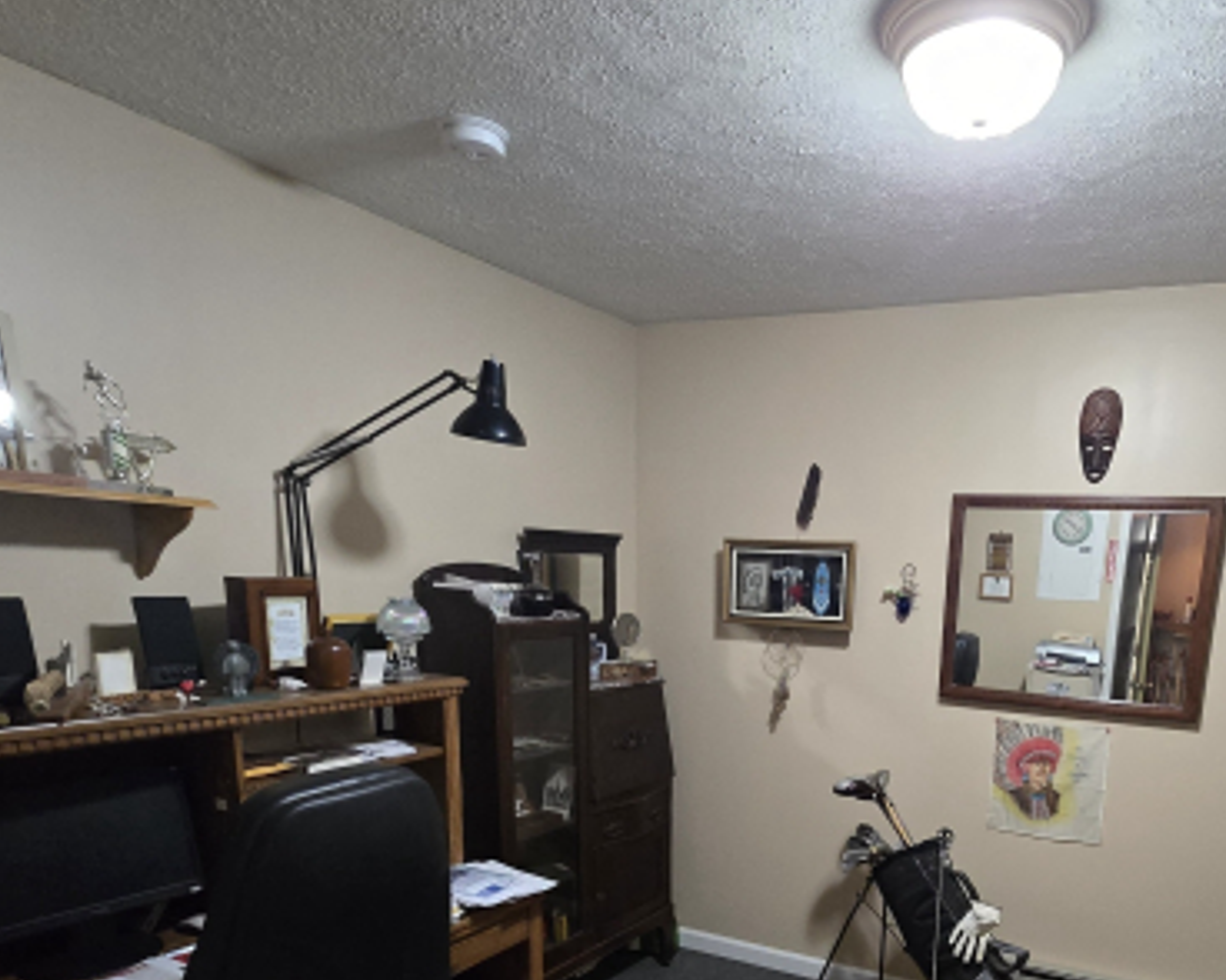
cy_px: 790
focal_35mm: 23
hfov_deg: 70.5
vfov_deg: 56.3
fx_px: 834
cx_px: 818
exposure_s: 1/60
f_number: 2.2
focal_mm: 2.2
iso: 1000
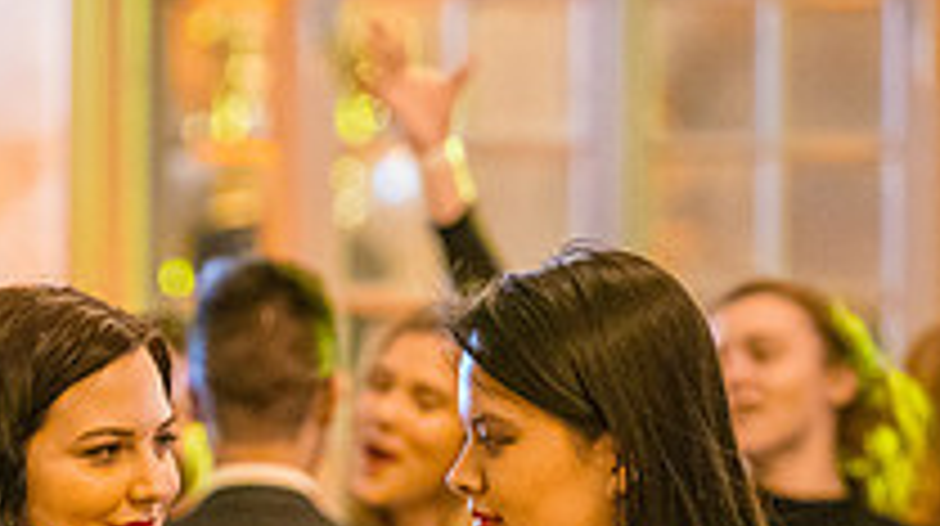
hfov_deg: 5.5
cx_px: 81
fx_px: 9859
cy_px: 816
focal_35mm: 396
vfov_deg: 3.0
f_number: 3.2
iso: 12800
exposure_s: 1/30
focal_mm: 136
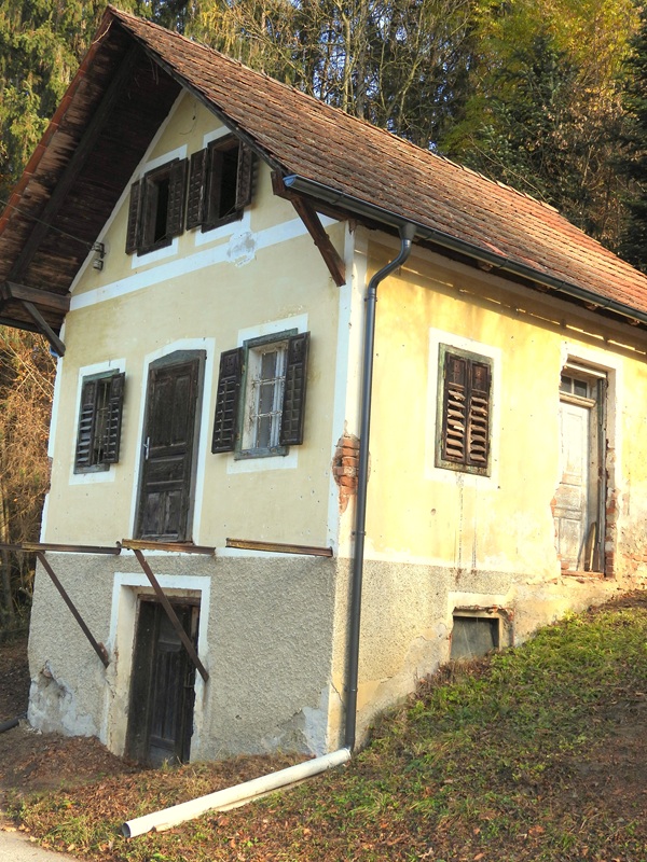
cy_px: 431
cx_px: 324
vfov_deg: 43.9
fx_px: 1072
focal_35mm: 43
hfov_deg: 33.6
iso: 100
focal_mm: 7.7
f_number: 3.2
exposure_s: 1/320
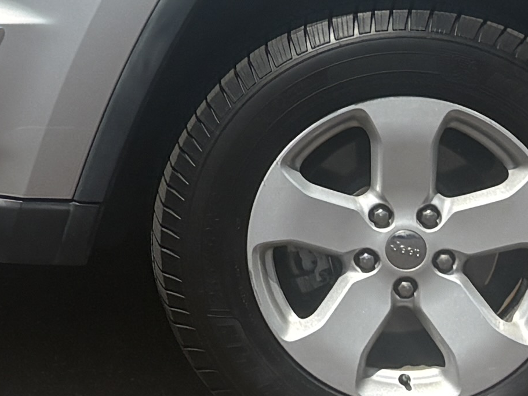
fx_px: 2486
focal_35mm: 163
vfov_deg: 8.6
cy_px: -391
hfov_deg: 11.6
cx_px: -289
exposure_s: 1/4329
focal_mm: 5.96
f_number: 1.6
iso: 50
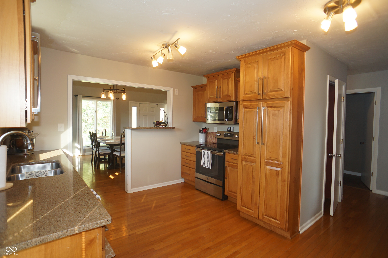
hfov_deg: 73.7
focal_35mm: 24
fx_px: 259
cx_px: 194
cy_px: 129
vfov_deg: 53.1
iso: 200
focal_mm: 16
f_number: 3.2
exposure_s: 1/60
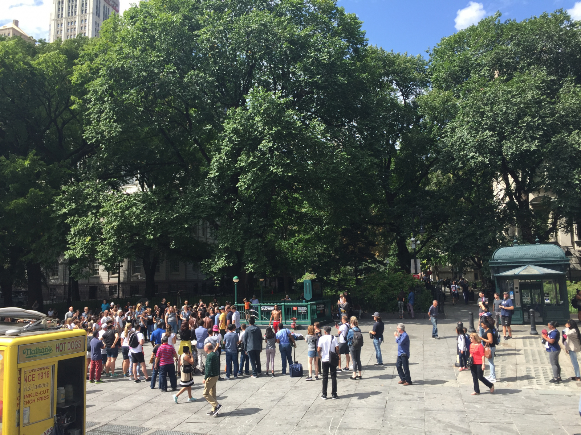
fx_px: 487
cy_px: 218
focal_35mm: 29
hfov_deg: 61.7
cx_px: 290
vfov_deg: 48.2
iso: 32
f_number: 2.2
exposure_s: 1/964
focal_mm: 4.15
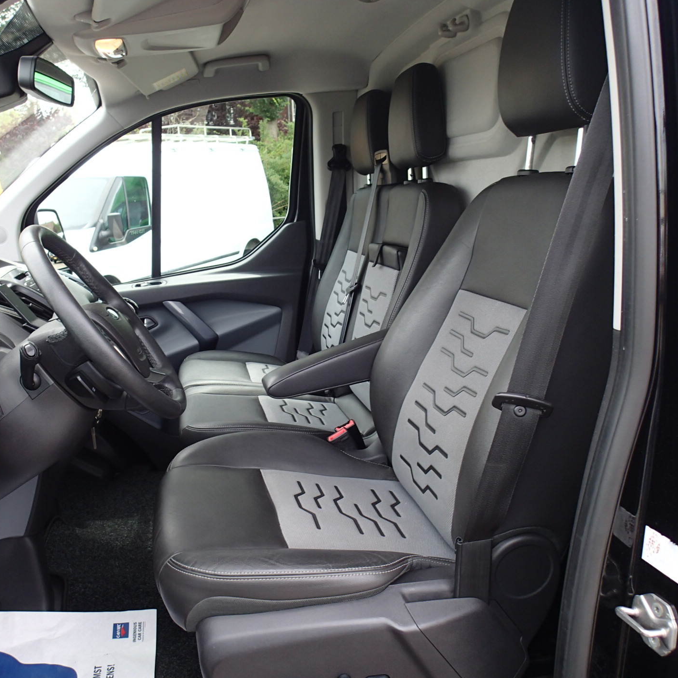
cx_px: 247
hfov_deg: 53.3
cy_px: 339
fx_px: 665
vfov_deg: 54.0
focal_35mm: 30
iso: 100
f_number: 2.8
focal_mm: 4.5
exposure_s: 1/125
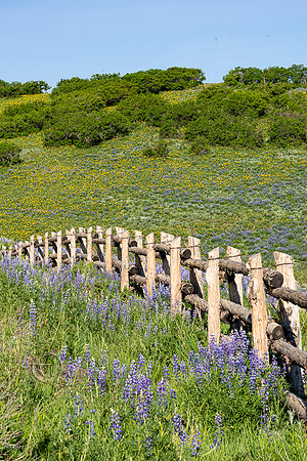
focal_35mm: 105
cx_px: 154
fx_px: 1343
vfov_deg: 19.5
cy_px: 230
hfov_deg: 13.0
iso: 160
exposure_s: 1/160
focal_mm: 105
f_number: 16
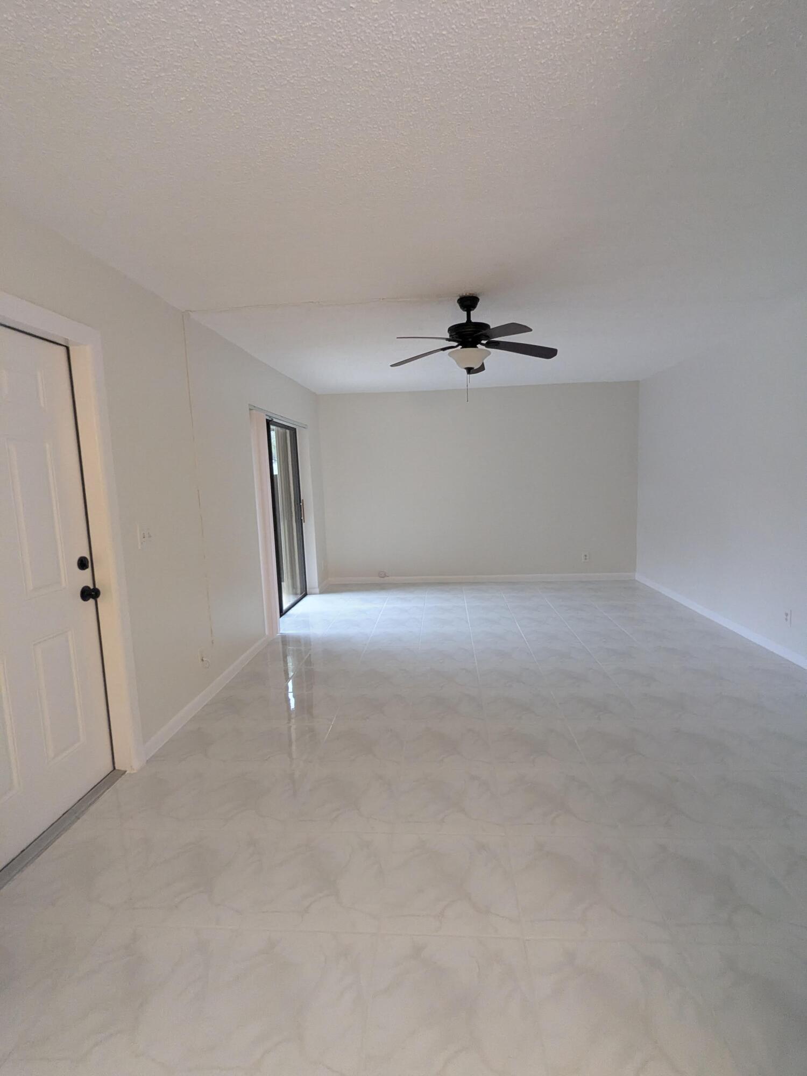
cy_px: 538
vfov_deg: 94.5
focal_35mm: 16
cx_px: 404
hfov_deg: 78.1
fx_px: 497
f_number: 2.2
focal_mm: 2.35
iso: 707
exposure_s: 1/60
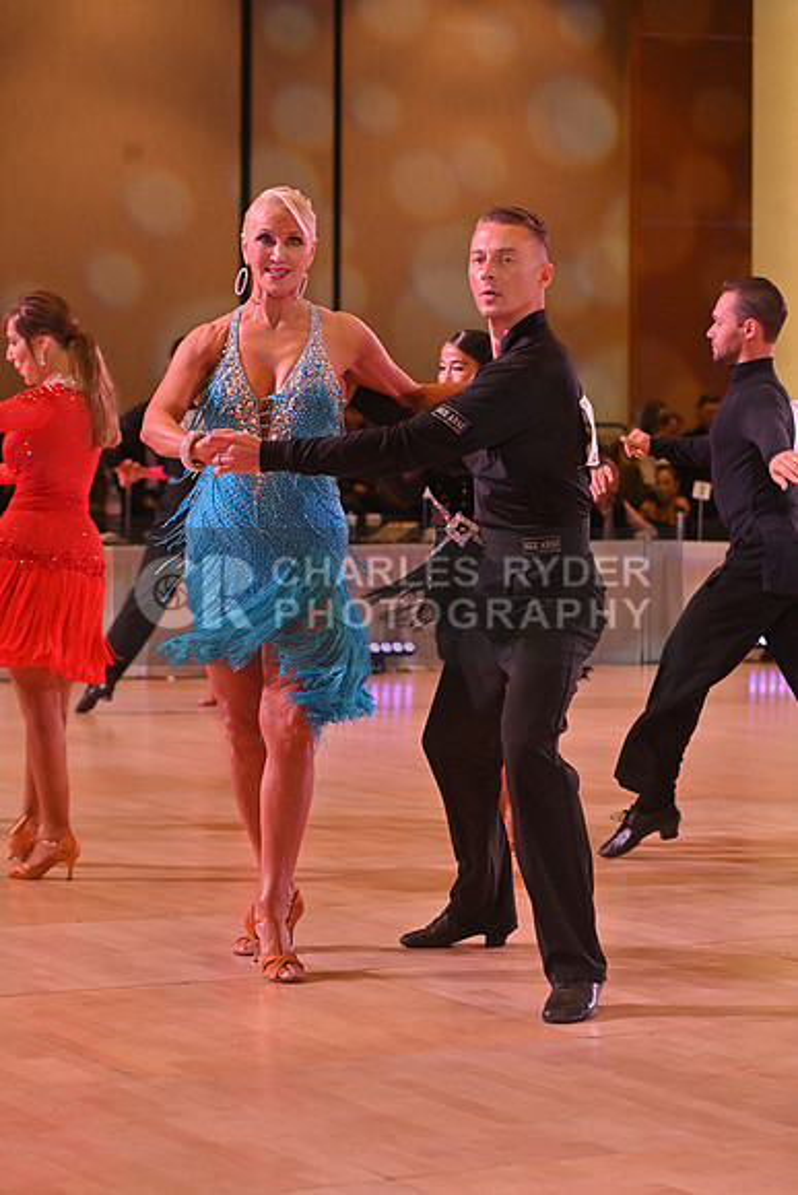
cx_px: 399
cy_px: 598
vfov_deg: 21.5
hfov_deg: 14.4
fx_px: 3157
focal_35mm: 95
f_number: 5
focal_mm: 95
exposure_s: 1/400
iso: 2000
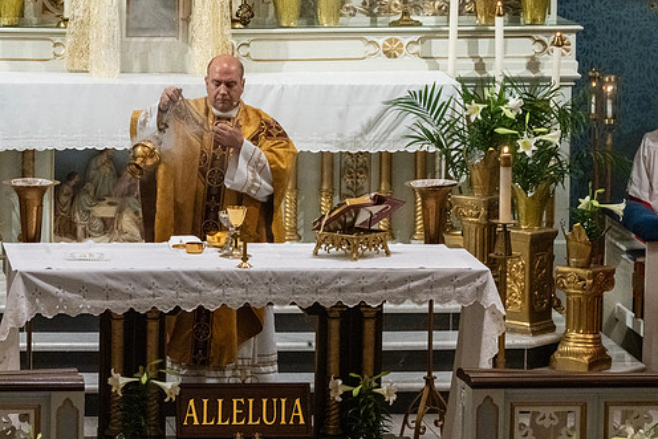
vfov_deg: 5.2
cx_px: 334
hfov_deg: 7.8
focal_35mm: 264
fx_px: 4826
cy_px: 216
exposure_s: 1/60
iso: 5000
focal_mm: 200
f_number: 14
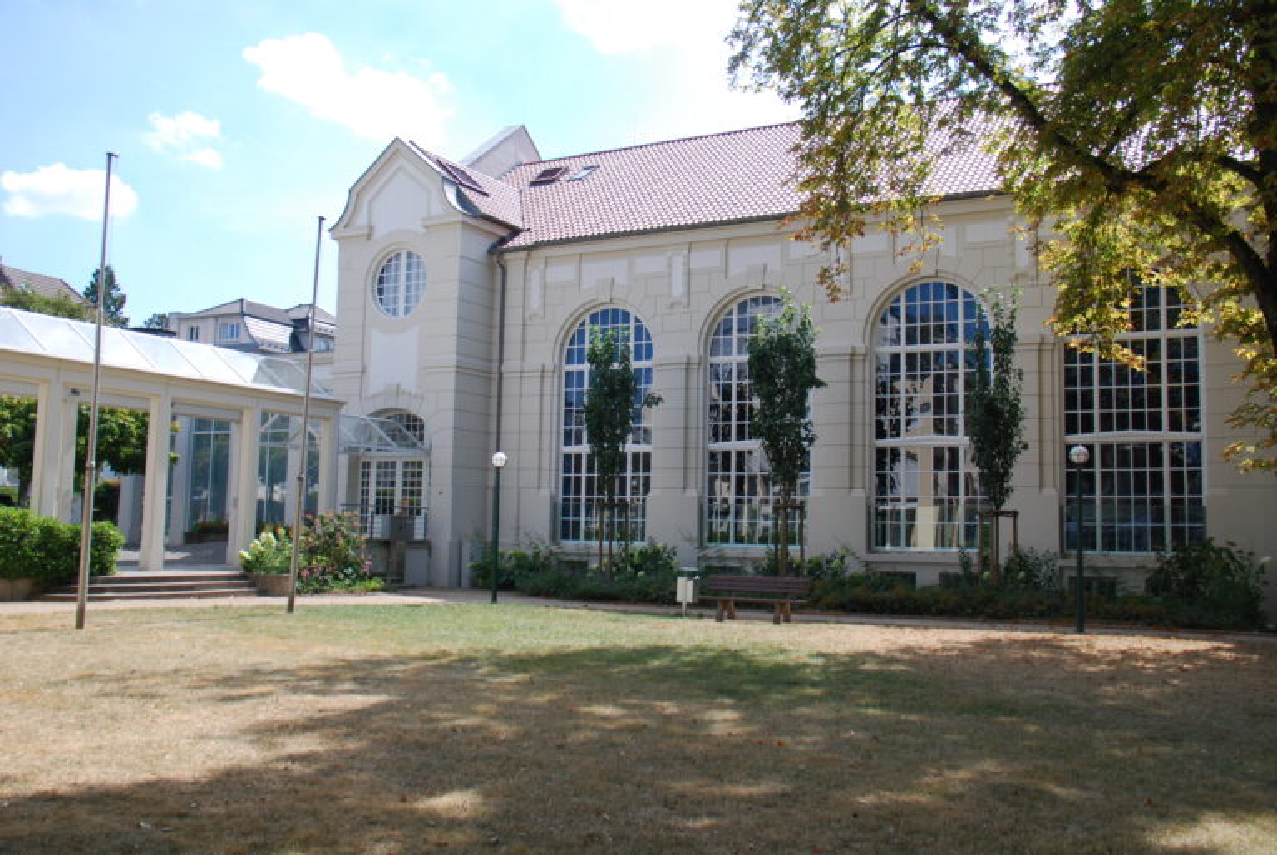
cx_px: 638
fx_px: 1172
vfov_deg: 40.1
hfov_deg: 57.2
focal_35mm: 33
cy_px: 428
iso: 100
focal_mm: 22
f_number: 6.3
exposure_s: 1/160
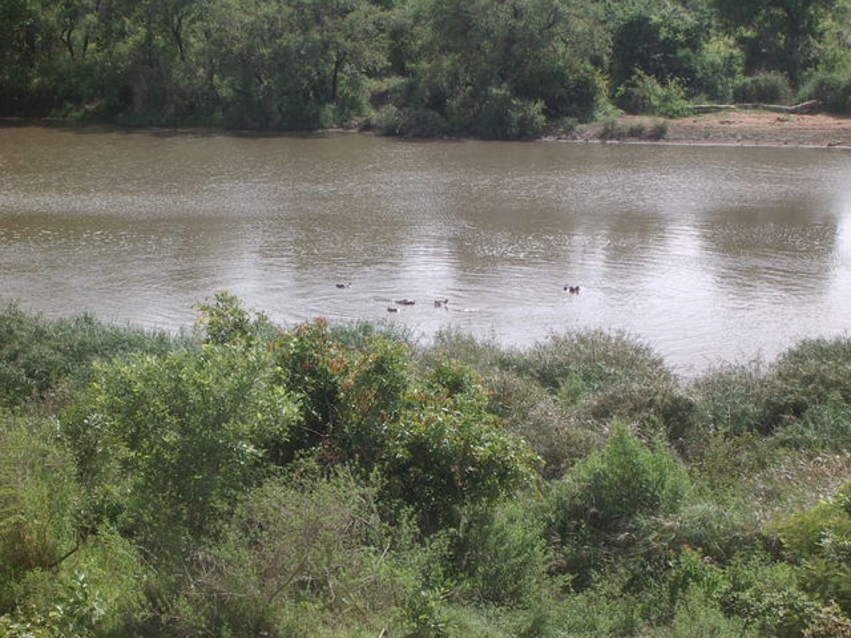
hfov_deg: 17.3
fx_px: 2803
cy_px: 319
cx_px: 426
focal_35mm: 114
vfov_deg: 13.0
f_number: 9
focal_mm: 17.4
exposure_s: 1/125
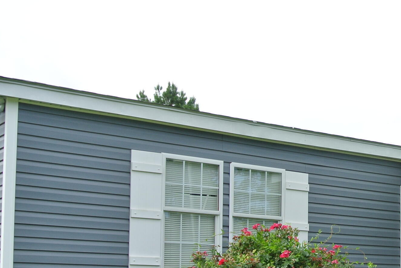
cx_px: 429
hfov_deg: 26.7
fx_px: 780
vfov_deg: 19.1
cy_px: 252
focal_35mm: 70
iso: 100
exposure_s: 1/640
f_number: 4.5
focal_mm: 11.8
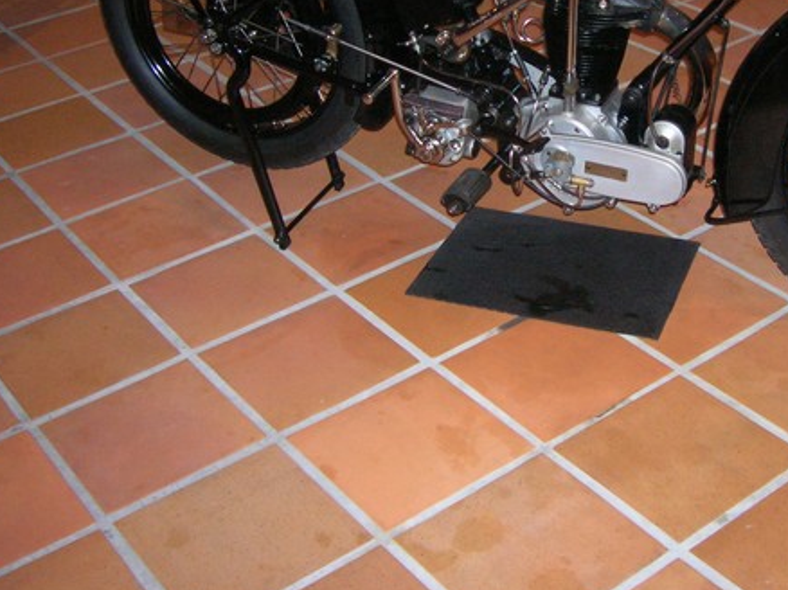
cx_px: 584
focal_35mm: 55
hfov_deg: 34.3
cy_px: 139
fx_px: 1251
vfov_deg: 26.2
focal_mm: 5.7
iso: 200
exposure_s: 1/60.1
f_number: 2.9
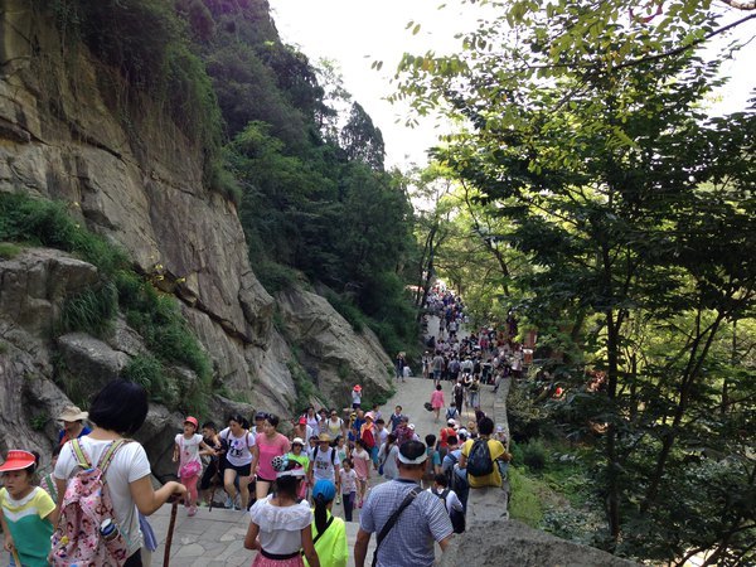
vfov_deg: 42.9
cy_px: 284
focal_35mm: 33
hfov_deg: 55.4
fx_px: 721
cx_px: 378
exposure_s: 1/153
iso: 50
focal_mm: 4.12
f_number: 2.4
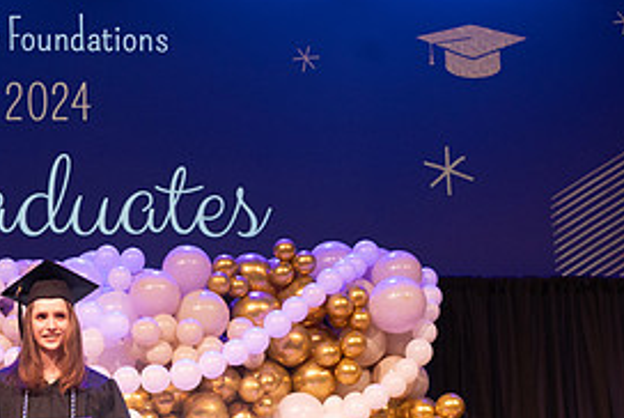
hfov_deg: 24.3
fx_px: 1405
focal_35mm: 81
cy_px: 392
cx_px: 53
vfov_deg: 16.6
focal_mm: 38
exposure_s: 1/200
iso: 1600
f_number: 4
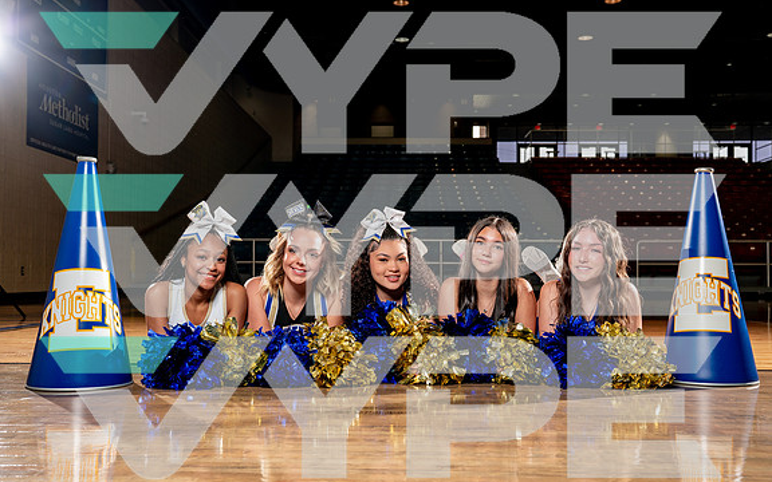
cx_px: 385
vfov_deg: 33.6
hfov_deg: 51.5
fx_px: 800
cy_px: 246
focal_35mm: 38
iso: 200
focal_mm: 37
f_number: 5.6
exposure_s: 1/250
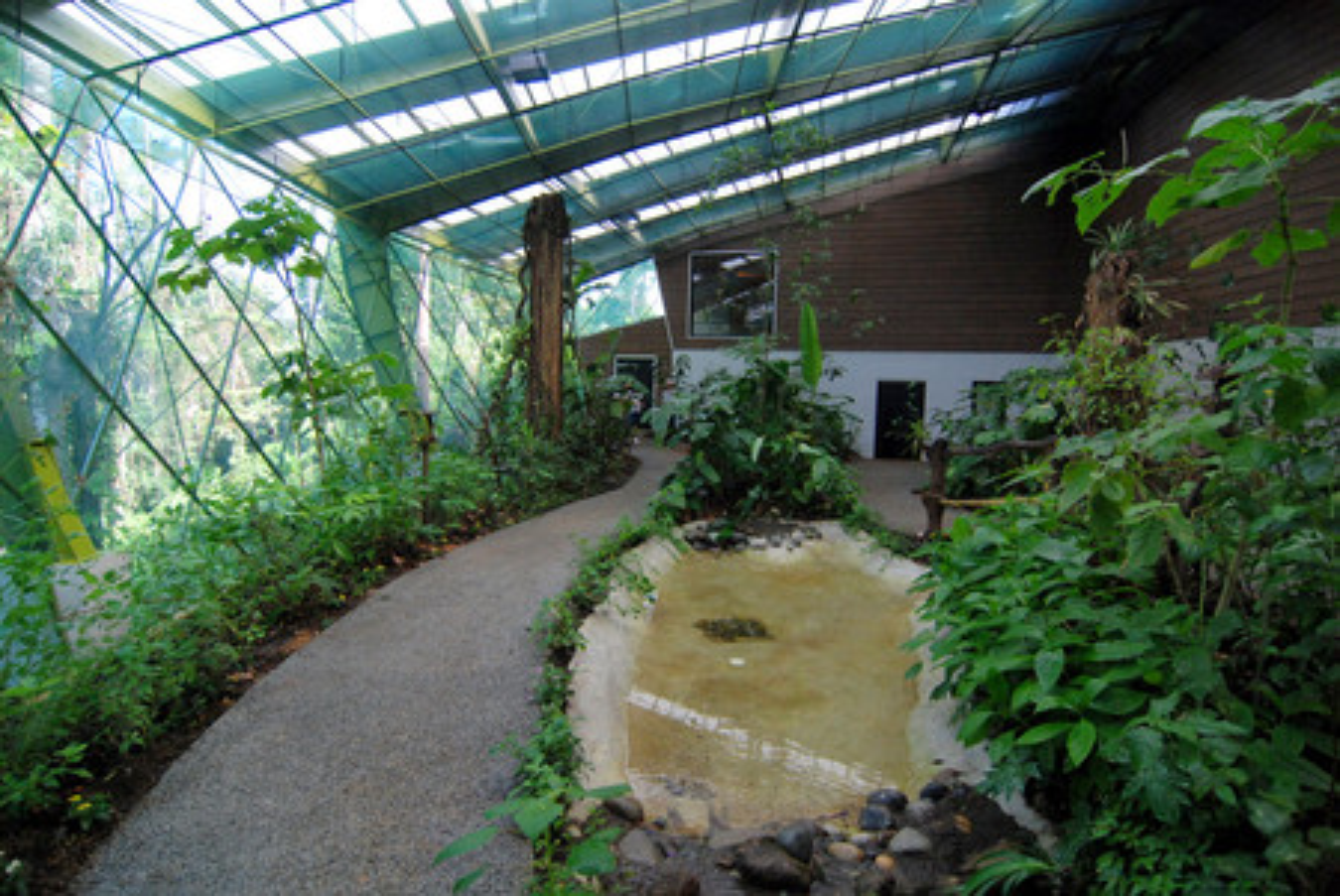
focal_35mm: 18
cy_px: 448
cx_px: 670
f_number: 4
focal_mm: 12
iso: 1000
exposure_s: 1/320
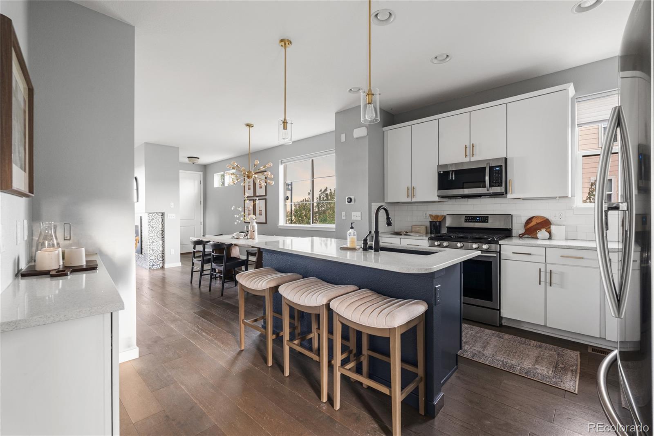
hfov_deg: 95.0
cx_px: 327
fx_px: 300
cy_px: 218
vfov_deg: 72.0
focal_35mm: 16
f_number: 8
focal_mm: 16.5
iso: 500
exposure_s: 1
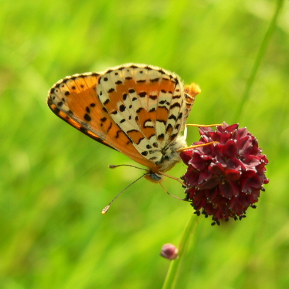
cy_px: 153
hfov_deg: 13.5
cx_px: 147
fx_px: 1218
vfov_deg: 13.5
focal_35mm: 129
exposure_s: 1/200
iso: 80
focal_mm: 14.1
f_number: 4
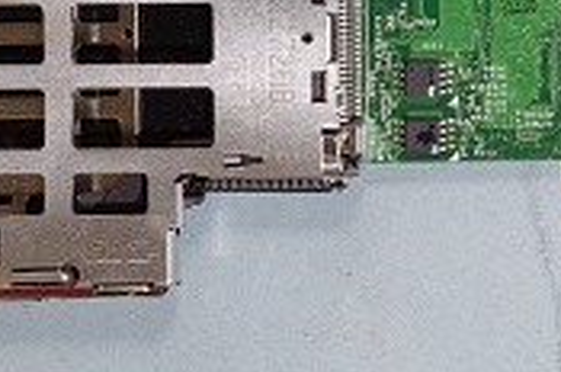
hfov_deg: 12.7
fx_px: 2395
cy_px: -362
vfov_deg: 8.4
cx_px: 814
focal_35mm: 154
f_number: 8
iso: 100
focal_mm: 24
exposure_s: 1/8
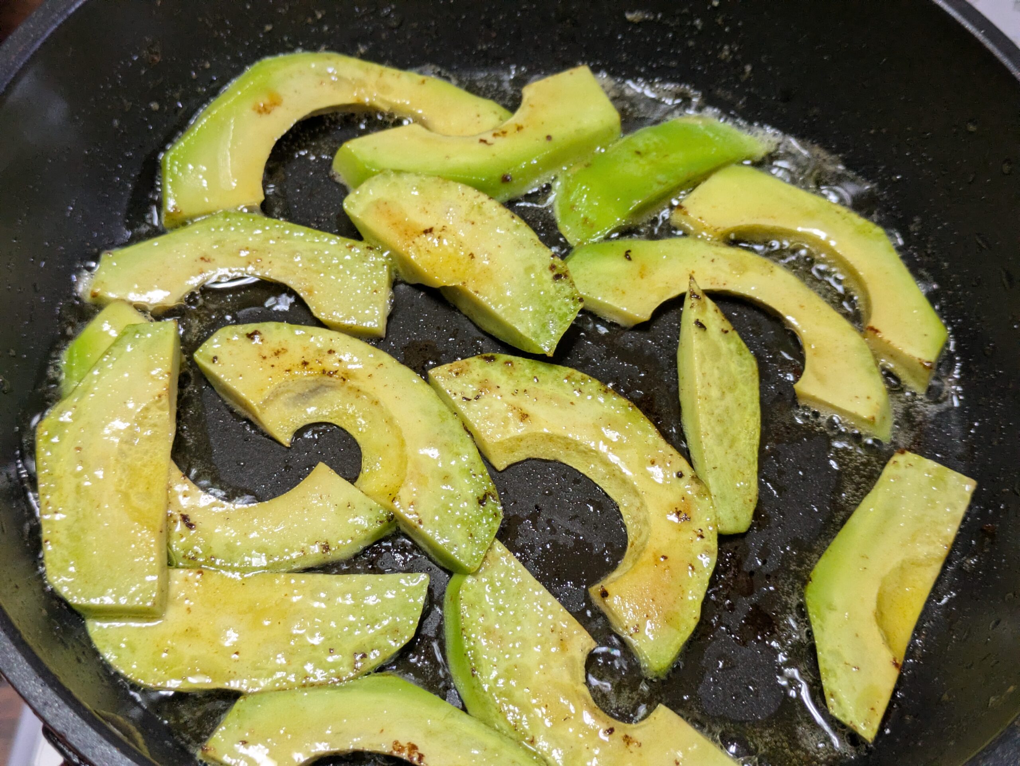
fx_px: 1503
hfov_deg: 37.5
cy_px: 383
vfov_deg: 28.6
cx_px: 510
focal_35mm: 51
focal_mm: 5.43
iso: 247
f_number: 1.89
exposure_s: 1/40
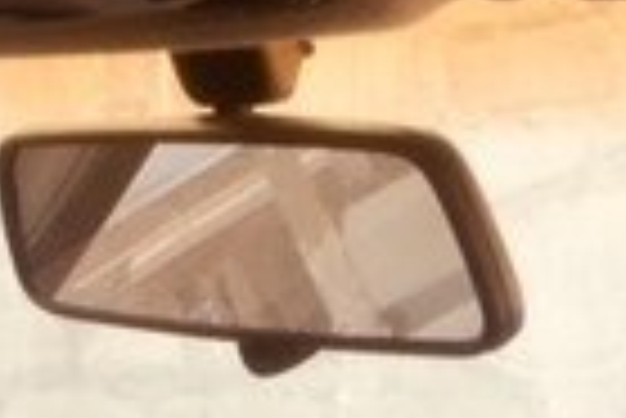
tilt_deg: -12.0
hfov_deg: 14.3
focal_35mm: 143
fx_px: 2489
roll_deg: +1.9
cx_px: 432
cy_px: 865
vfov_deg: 9.0
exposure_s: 1/50
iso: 25
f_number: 2.2
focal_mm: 4.15
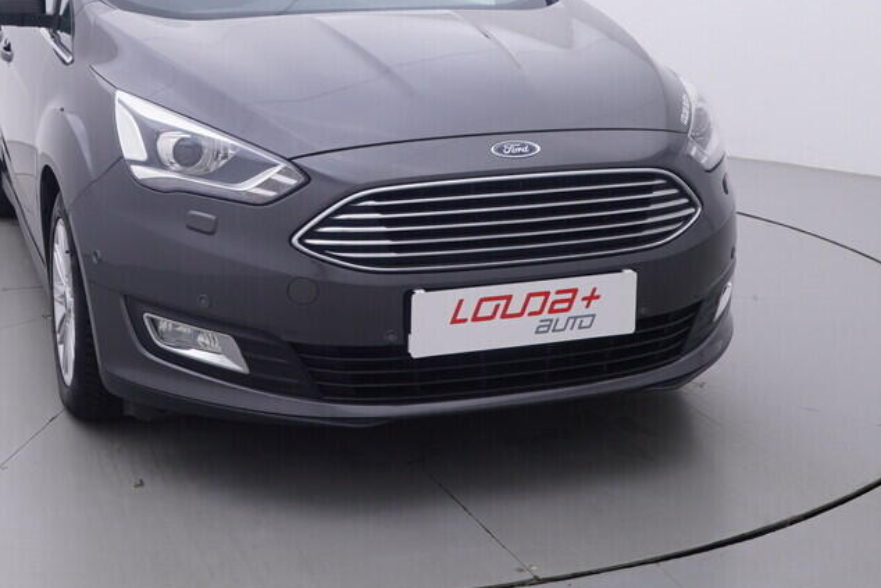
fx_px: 1252
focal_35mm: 51
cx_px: 220
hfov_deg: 37.8
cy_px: 107
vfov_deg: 25.9
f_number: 5
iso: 200
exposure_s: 1/80
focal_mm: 15
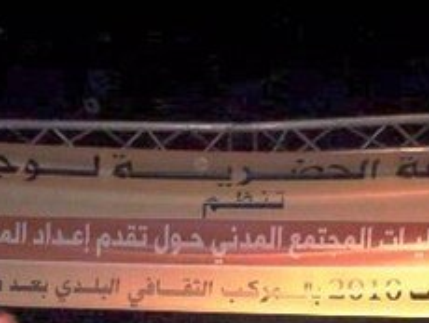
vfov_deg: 14.4
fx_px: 1228
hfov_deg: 19.5
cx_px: 60
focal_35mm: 99
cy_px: 407
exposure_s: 1/60
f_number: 4.5
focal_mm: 4.99
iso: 140
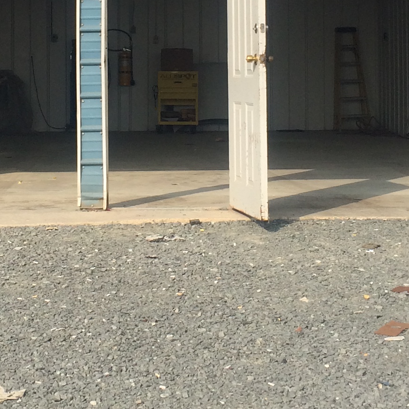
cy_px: 14
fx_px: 1283
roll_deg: +1.3
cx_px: 129
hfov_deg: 18.0
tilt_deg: +3.3
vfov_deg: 17.7
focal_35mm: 96
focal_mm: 4.15
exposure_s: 1/1866
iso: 32
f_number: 2.2
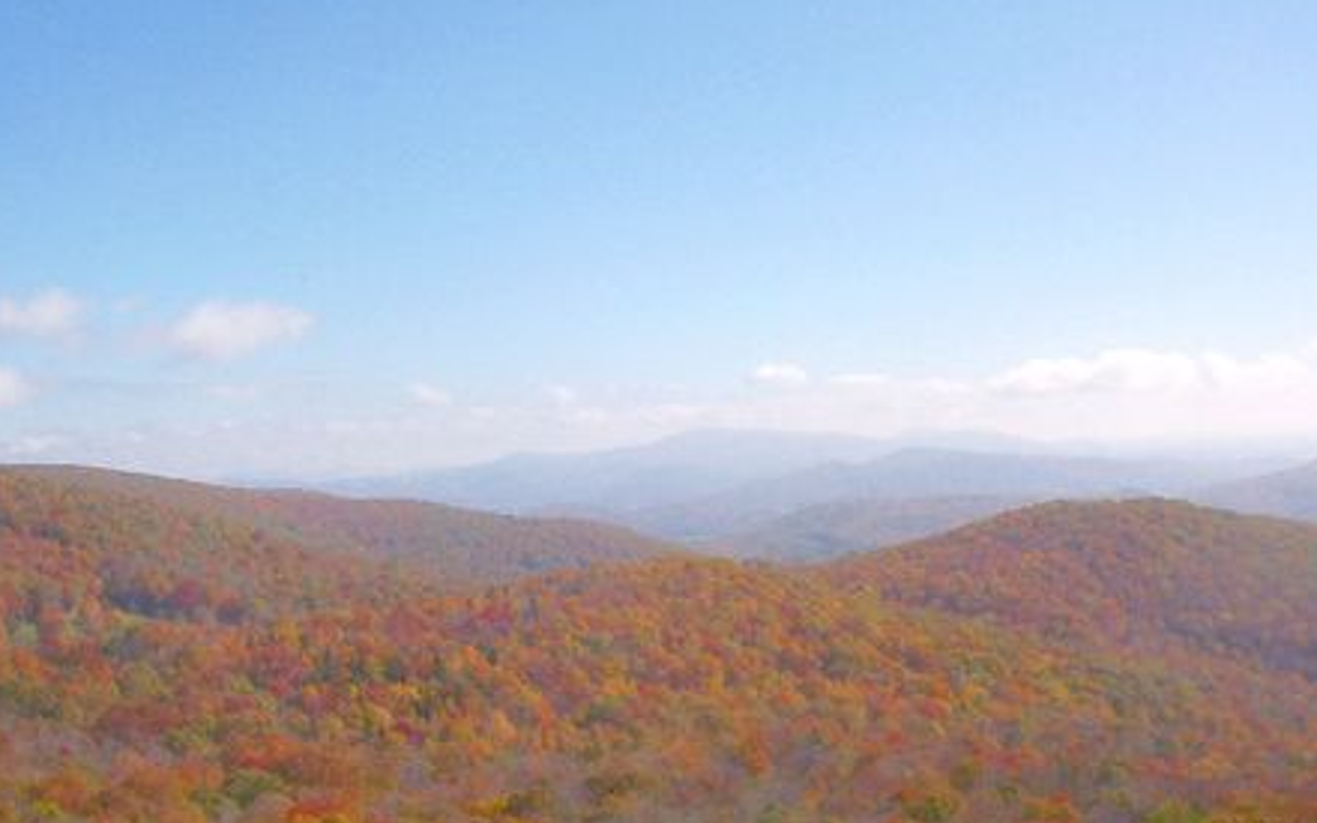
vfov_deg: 25.8
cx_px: 620
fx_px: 1795
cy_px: 334
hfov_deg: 40.3
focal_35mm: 50
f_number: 8
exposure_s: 1/458
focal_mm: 6
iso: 100
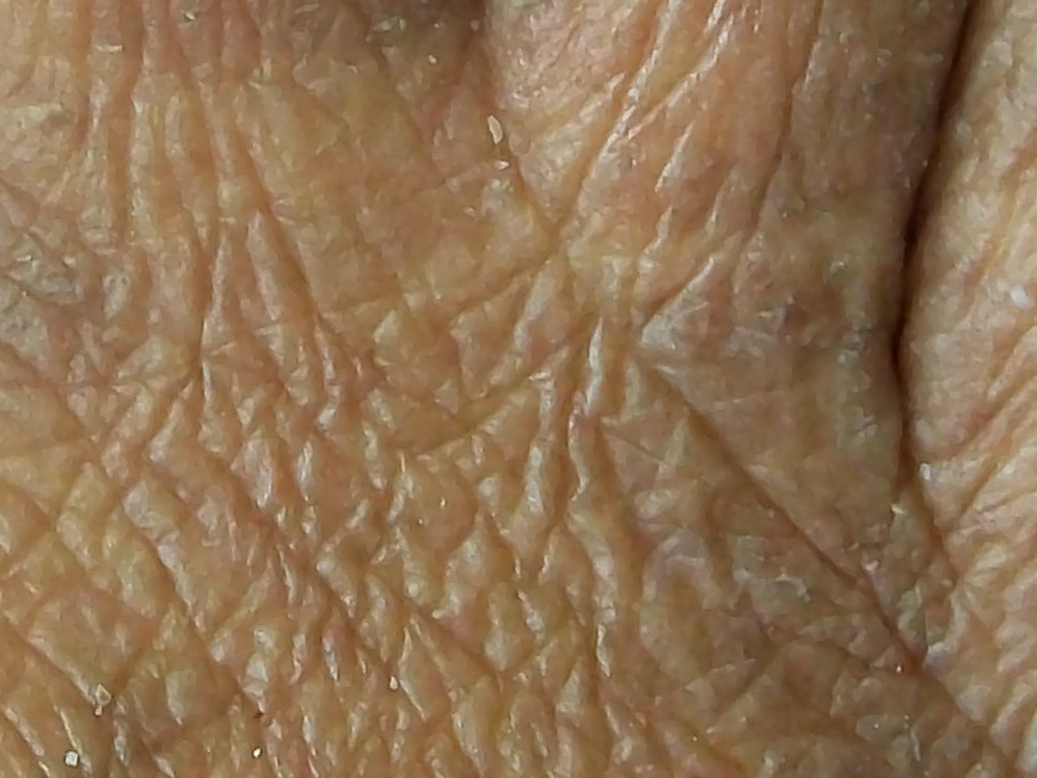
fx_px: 4314
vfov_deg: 9.9
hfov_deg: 13.6
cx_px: 157
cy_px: -449
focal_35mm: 144
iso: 160
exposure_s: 1/40
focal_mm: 6
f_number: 2.7
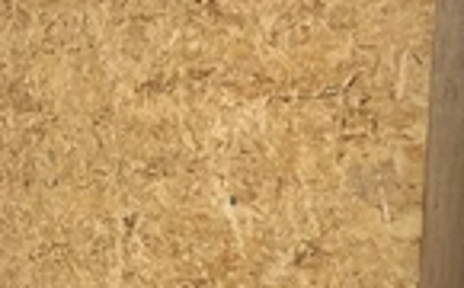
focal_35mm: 85
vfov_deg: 15.3
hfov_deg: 23.4
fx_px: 1073
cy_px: 150
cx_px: 3
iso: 25
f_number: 1.8
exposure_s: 1/269
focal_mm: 3
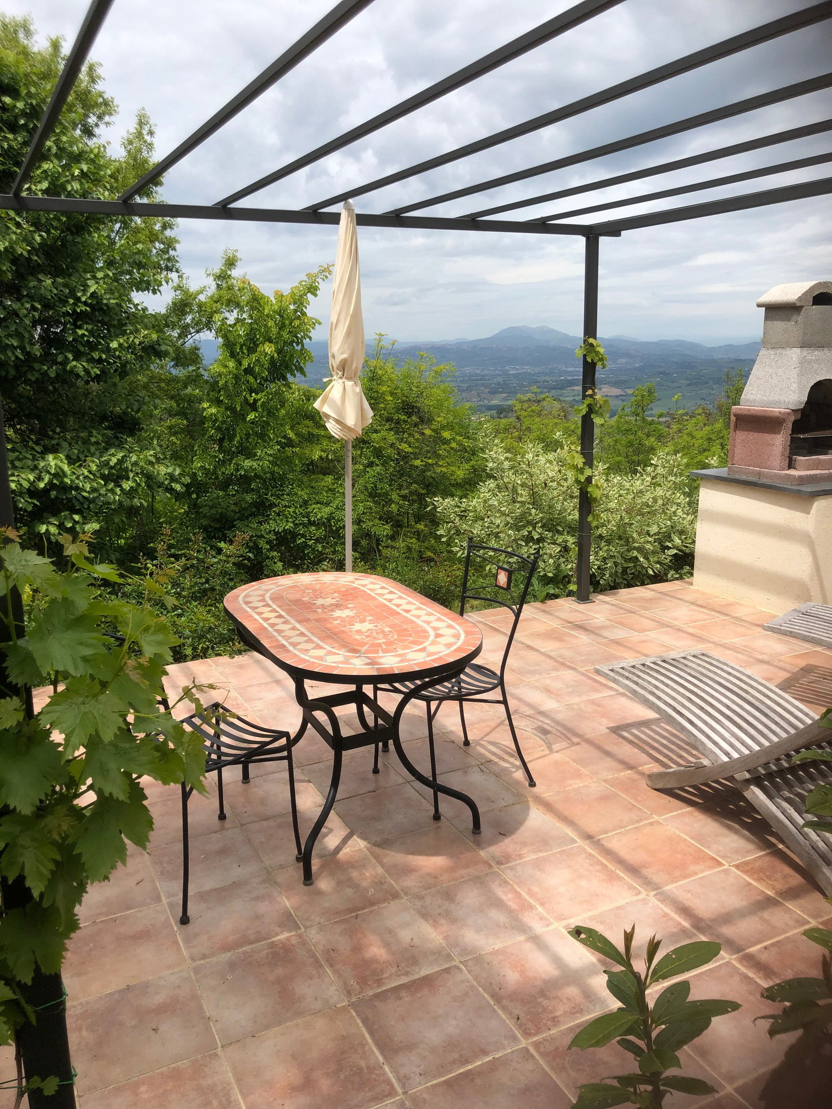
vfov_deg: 63.4
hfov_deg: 49.7
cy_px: 554
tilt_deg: -12.7
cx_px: 416
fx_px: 897
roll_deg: +0.4
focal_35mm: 28
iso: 20
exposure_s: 1/2667
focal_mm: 3.99
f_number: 1.8
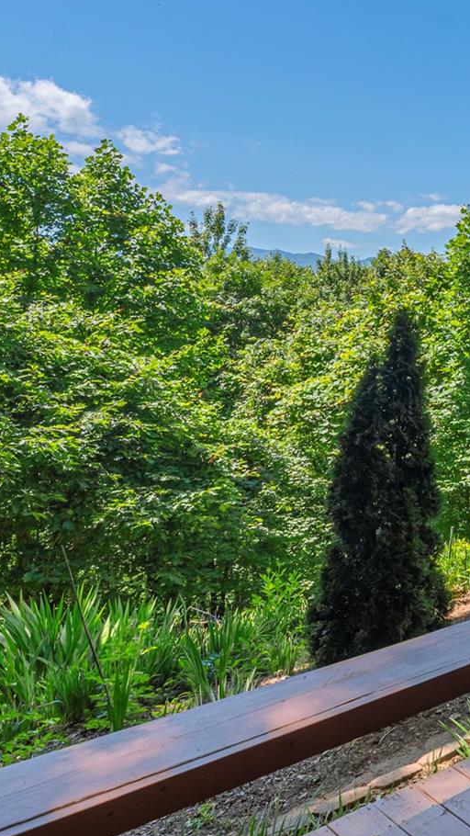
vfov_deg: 58.5
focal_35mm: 33
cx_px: 760
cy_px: 297
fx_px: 731
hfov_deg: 24.5
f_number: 8
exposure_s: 1/640
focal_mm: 14
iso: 320
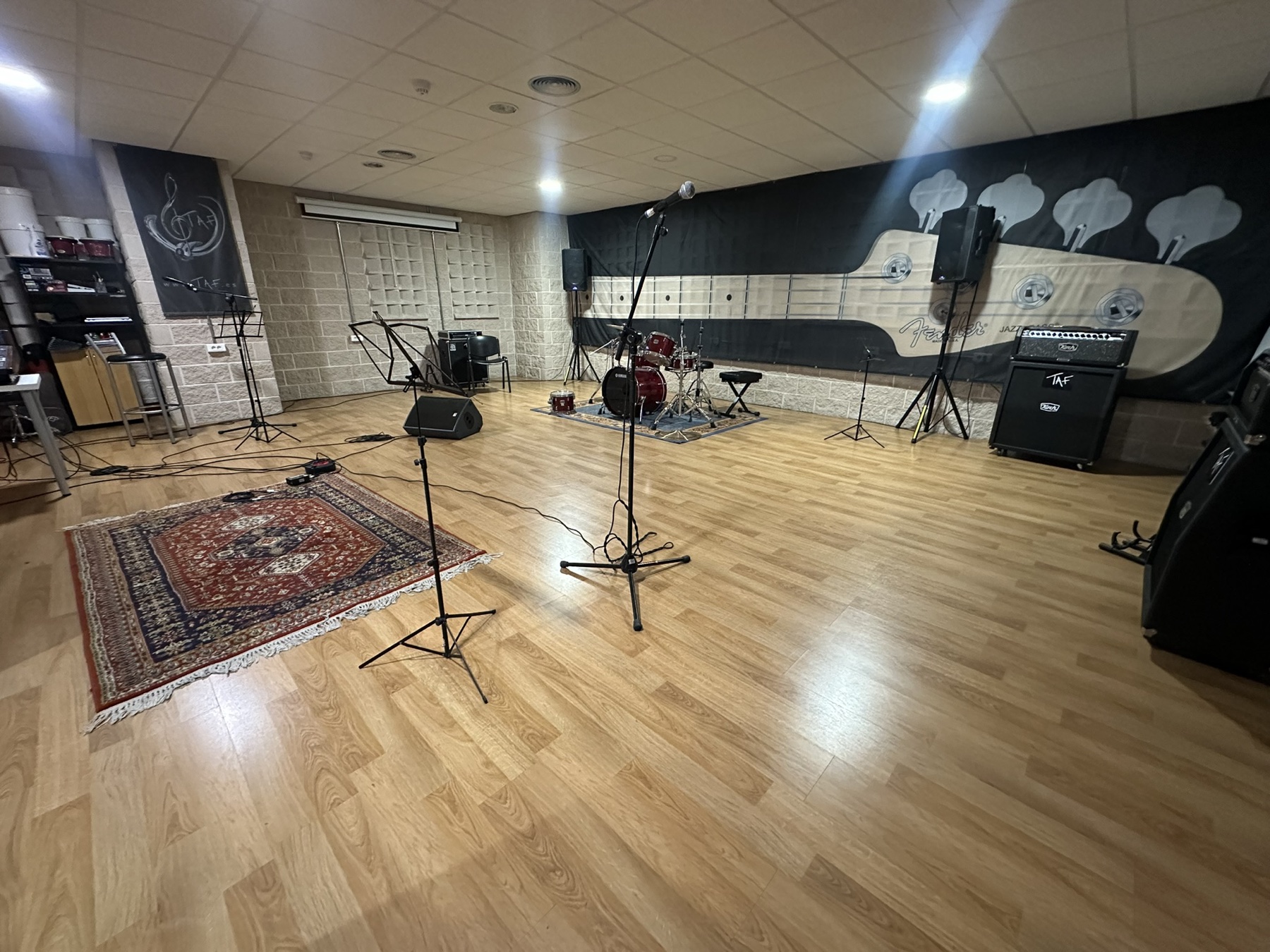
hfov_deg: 102.1
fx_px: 514
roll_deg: -0.4
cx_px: 635
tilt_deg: -18.8
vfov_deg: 85.7
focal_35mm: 14
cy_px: 476
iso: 1000
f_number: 2.2
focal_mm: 2.22
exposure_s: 1/50
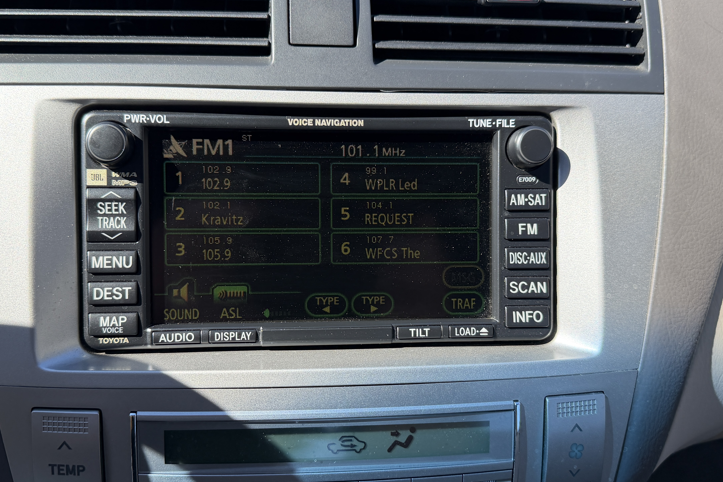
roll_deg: -3.0
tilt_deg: -31.3
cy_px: 248
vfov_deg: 40.0
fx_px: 663
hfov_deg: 57.2
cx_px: 346
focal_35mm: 33
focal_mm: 6.76
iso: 100
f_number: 1.78
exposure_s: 1/1046
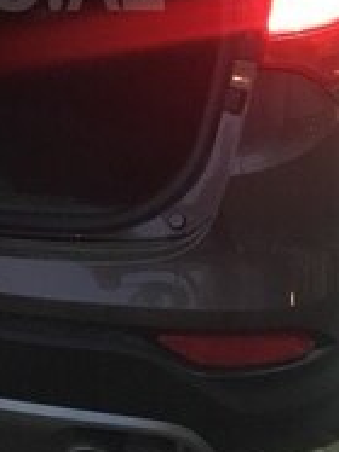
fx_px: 1007
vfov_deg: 24.1
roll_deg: +1.2
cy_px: -17
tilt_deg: -15.2
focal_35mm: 77
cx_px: -22
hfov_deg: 18.5
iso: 800
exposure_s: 1/17
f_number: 2.2
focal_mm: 4.15
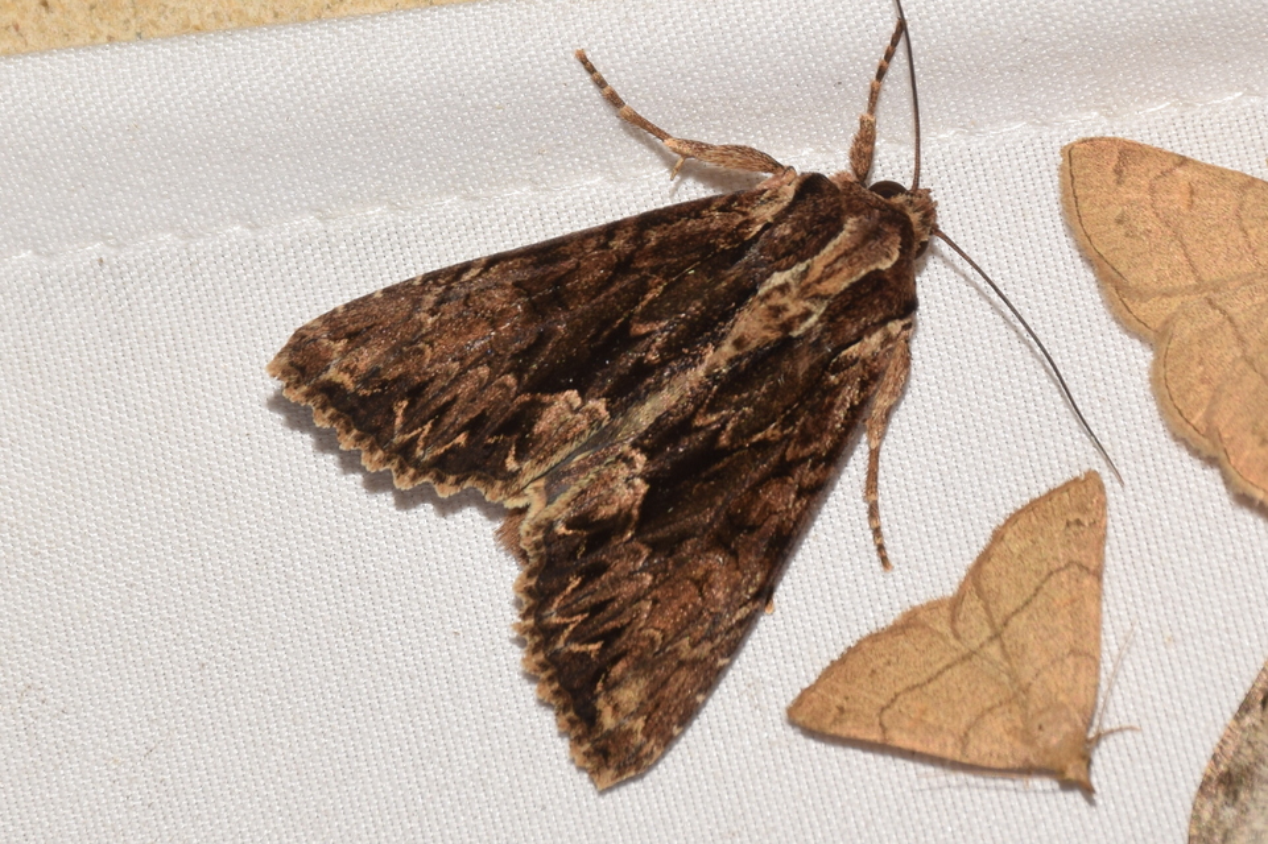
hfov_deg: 9.8
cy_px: 422
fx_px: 7394
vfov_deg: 6.5
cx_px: 634
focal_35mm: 210
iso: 100
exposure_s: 1/160
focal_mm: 140
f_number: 13
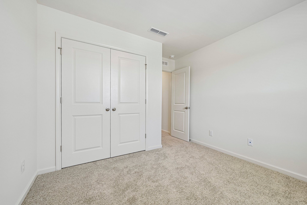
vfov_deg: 81.2
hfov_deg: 104.3
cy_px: 102
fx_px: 119
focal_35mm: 14
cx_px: 154
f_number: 8
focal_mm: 14
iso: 140
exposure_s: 1/15
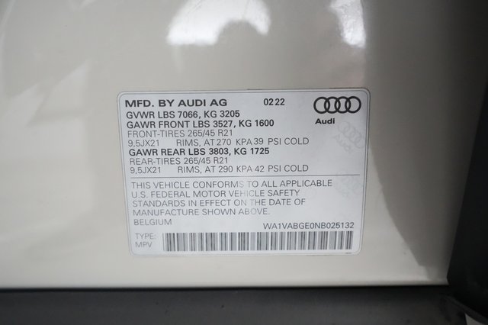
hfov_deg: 65.5
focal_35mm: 28
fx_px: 379
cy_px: 162
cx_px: 244
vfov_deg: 46.4
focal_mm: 28
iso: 16000
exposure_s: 1/100
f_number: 5
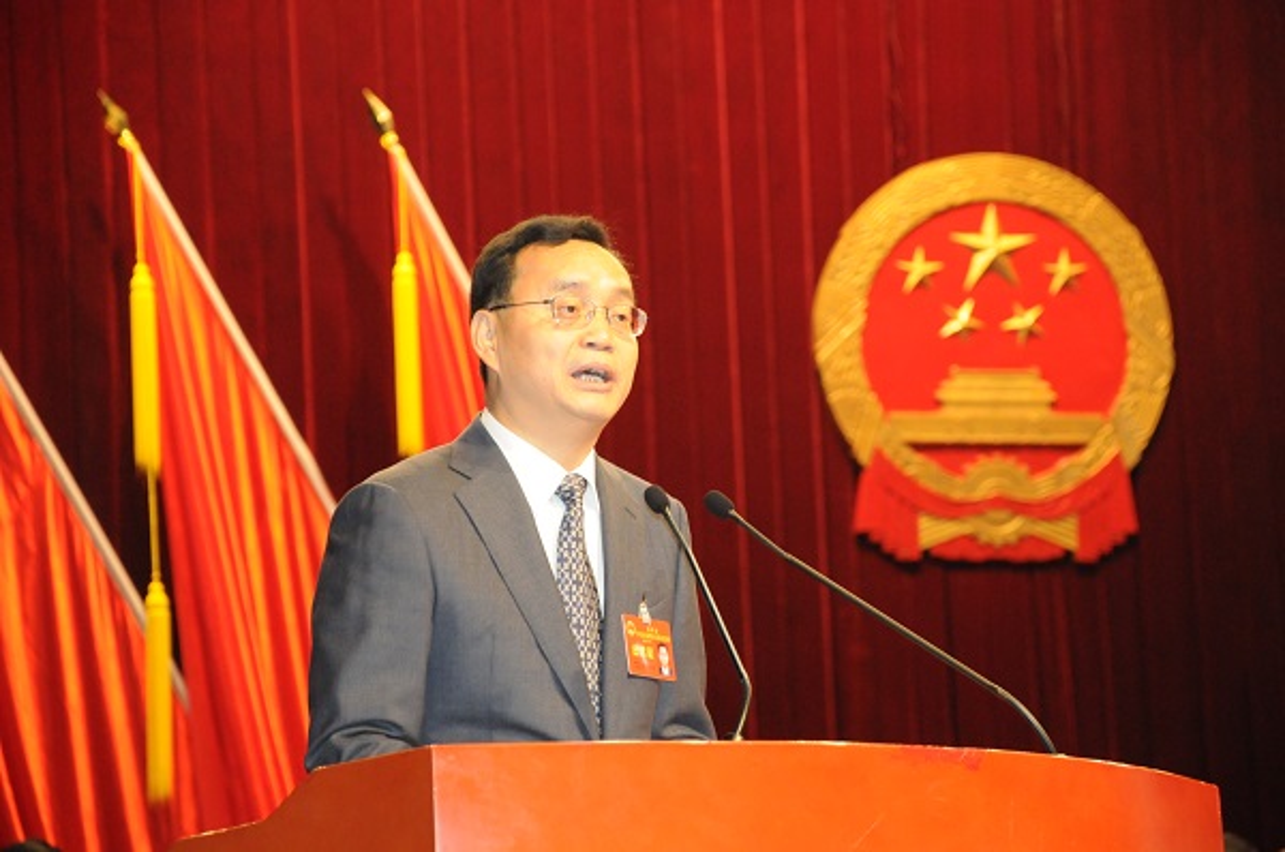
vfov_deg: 9.9
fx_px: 4918
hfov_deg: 14.9
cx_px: 642
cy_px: 426
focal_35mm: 138
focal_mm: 92
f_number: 5.6
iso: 2000
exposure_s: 1/60
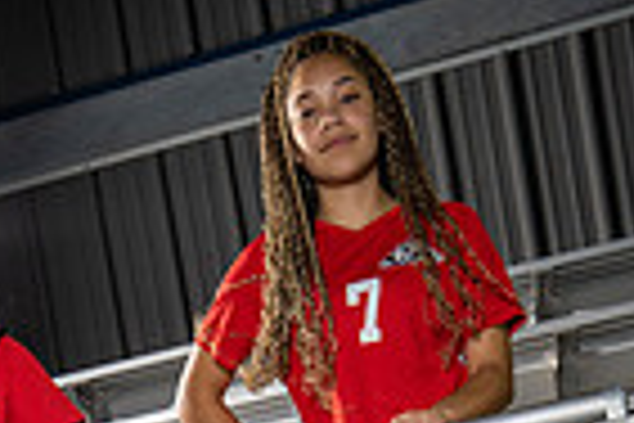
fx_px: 1514
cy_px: 972
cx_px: 144
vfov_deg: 12.8
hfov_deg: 23.4
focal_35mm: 86
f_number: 8
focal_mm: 27
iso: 800
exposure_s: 1/250
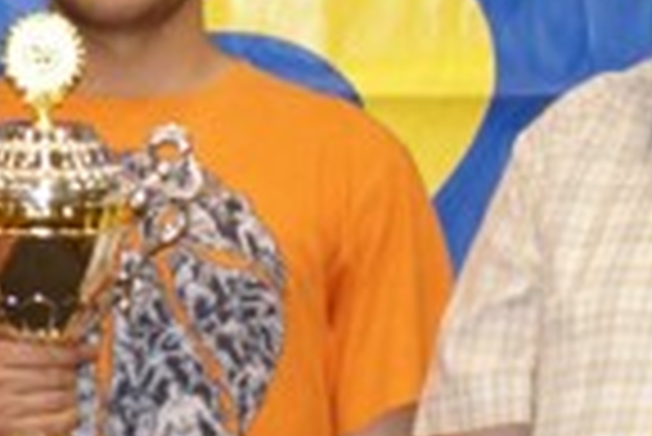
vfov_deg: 5.4
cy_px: 476
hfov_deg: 8.0
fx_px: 4594
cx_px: -112
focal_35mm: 253
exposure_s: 1/30
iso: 400
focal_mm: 35
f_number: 5.6
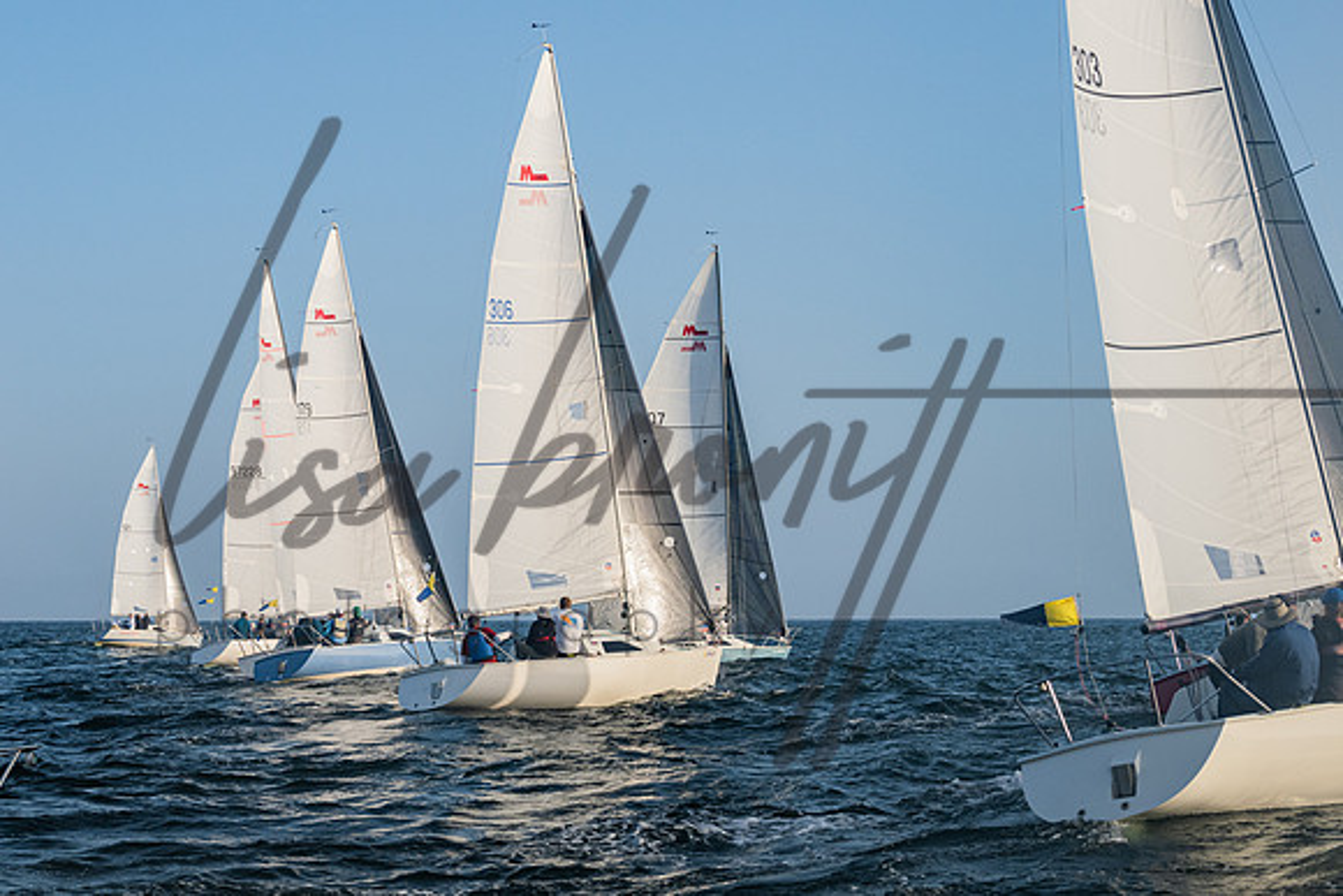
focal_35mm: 71
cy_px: 350
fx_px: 2664
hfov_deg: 28.1
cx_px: 428
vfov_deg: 19.1
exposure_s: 1/800
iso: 400
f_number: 8
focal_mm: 52
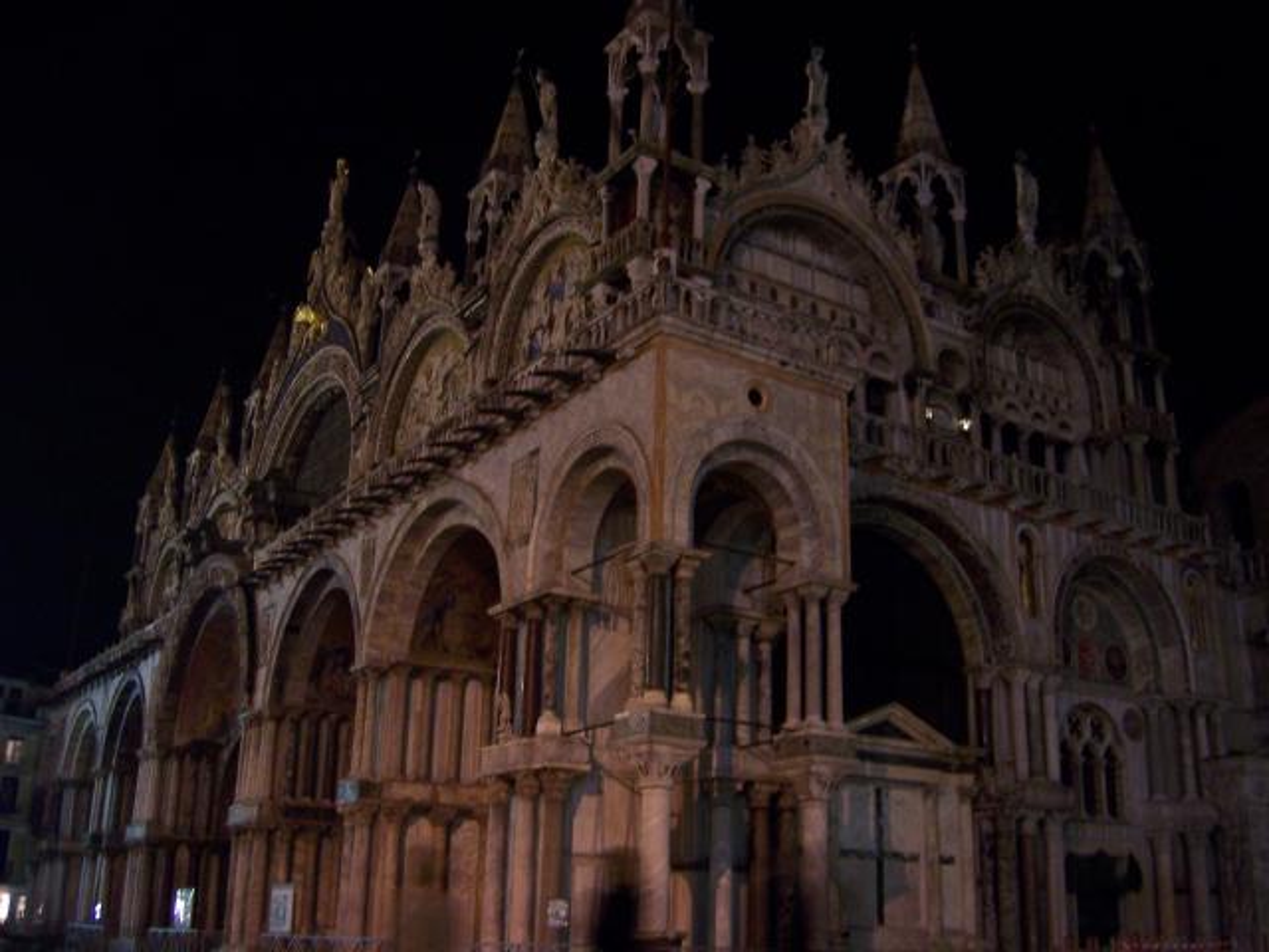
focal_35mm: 36
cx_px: 634
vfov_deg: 39.7
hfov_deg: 51.4
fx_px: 1320
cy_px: 476
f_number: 3
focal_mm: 6
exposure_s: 1/2
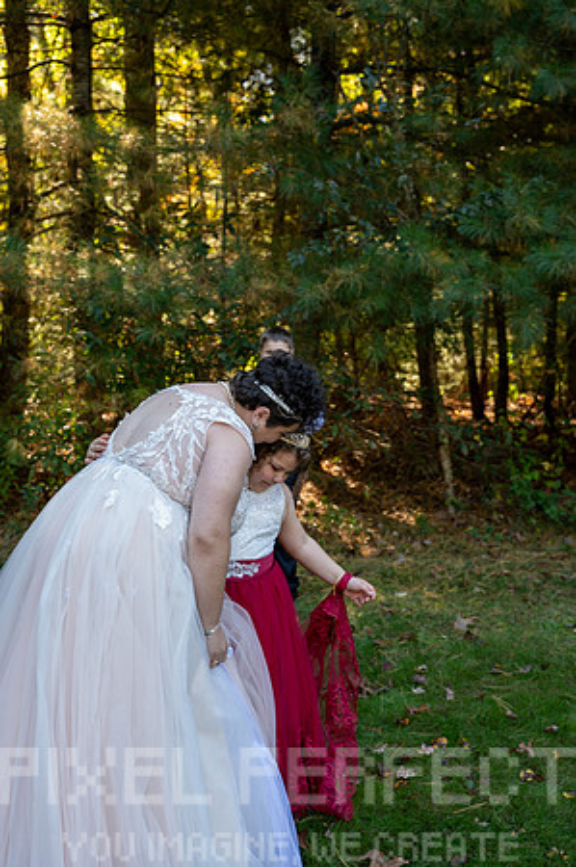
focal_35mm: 46
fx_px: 1106
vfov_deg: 42.8
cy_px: 434
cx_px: 288
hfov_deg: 29.2
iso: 720
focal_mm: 46
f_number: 4.5
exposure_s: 1/200
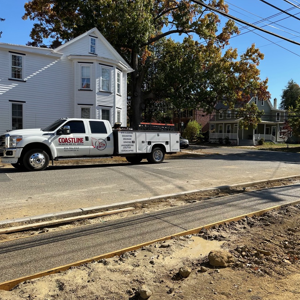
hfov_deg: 54.6
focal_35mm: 29
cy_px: 153
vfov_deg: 55.6
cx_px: 198
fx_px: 284
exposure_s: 1/3717
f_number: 1.78
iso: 80
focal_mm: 6.86
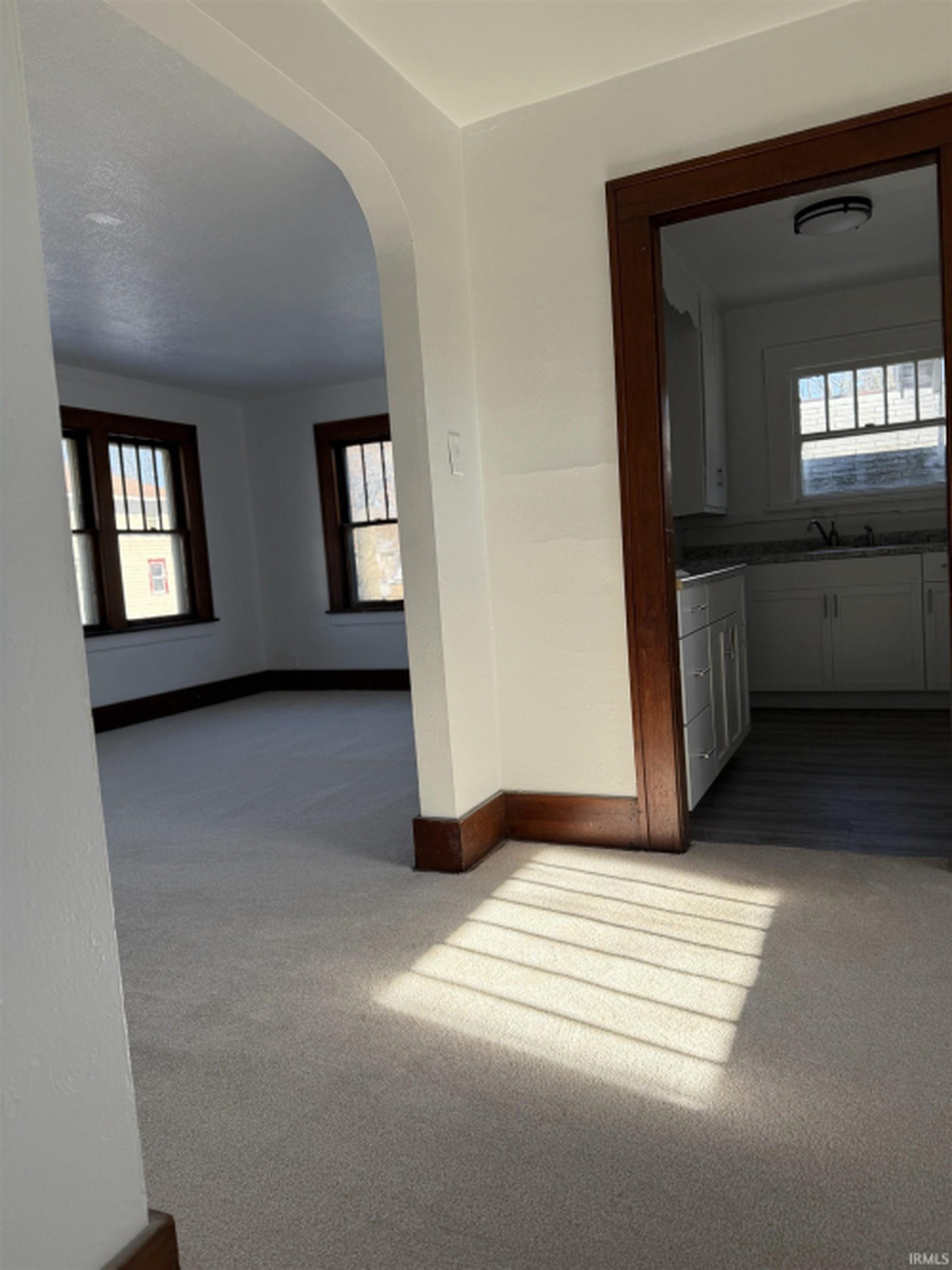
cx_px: 476
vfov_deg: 71.6
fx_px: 880
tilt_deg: -3.7
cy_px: 635
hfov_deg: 56.8
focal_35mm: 24
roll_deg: +3.0
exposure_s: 1/742
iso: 100
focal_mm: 6.76
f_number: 1.78
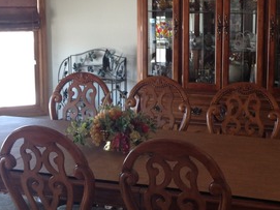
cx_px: 173
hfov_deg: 25.0
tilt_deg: -8.6
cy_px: 69
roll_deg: -0.2
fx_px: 631
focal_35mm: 78
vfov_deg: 18.8
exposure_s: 1/40
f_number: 2.4
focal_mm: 4.12
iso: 64
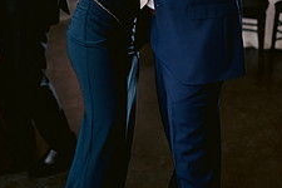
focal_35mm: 70
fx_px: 548
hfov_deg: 28.7
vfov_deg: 18.1
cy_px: -60
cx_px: 104
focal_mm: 35
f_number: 2
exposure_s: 1/125
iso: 1600
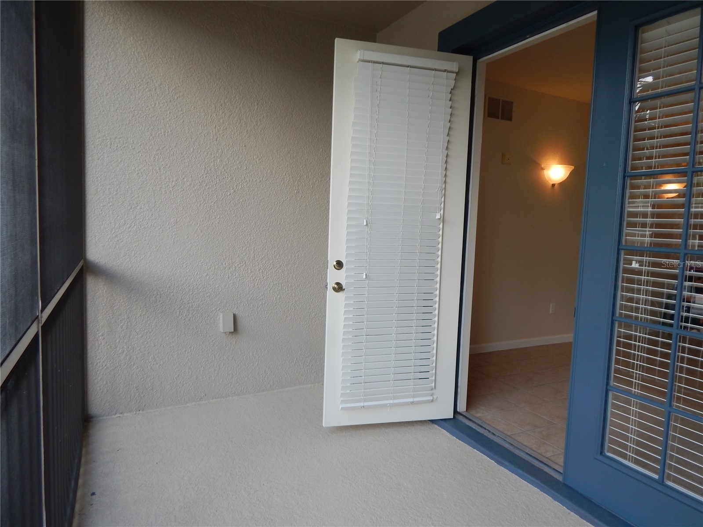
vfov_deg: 61.1
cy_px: 264
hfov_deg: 76.4
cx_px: 352
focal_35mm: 22
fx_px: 447
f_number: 3
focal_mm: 4
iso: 125
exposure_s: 1/80
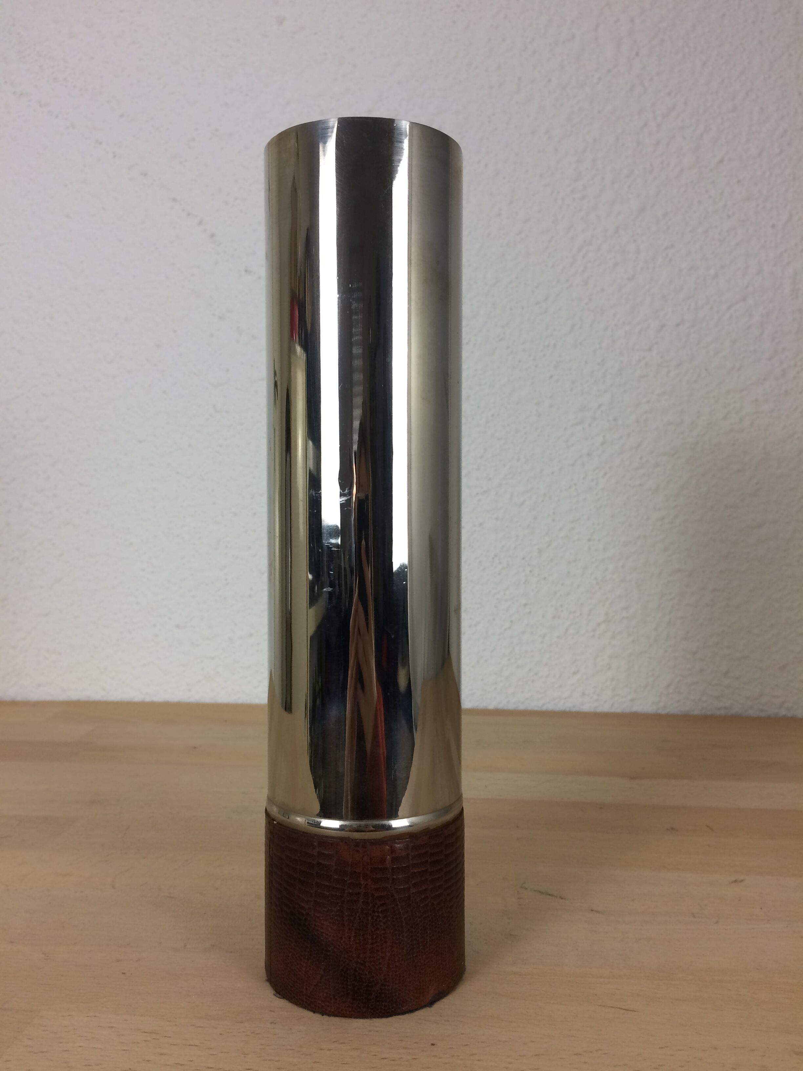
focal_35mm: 29
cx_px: 402
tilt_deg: -3.8
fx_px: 897
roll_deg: +1.1
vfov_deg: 61.7
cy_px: 536
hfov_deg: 48.2
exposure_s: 1/33
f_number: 2.2
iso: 32
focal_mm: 4.15
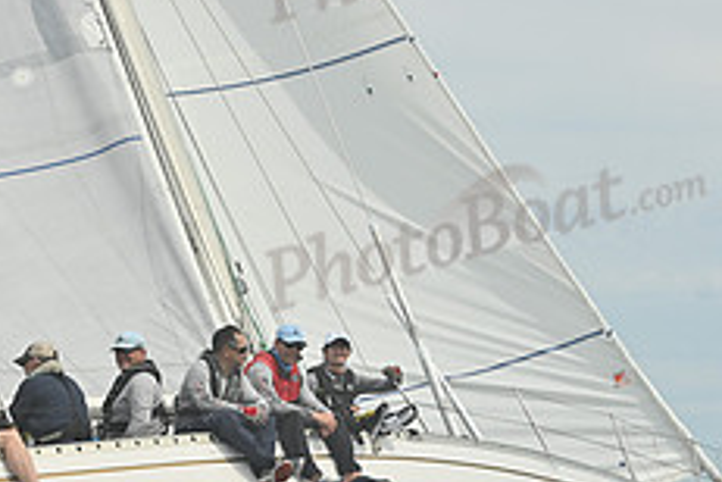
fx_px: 3530
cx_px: 106
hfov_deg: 11.6
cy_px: 437
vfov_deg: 7.8
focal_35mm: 176
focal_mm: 70
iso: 320
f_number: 11
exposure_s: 1/1250
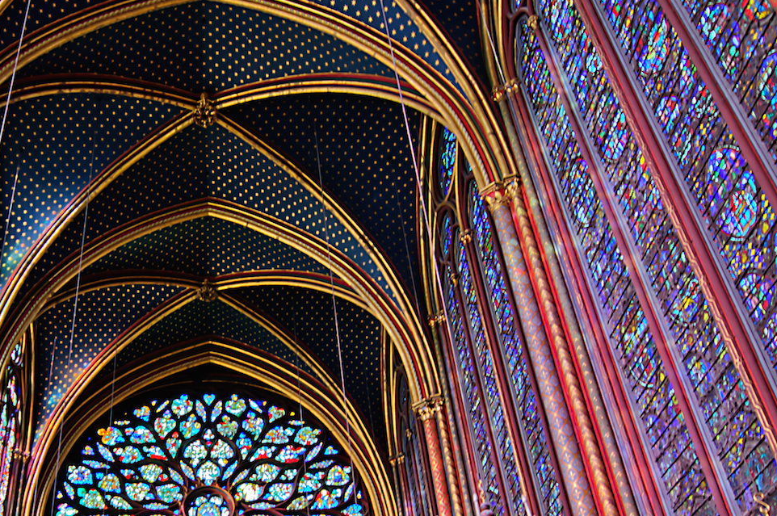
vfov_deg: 32.8
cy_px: 438
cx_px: 209
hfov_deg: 48.0
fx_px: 841
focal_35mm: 39
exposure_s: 1/15
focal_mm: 14
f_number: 2.8
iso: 100
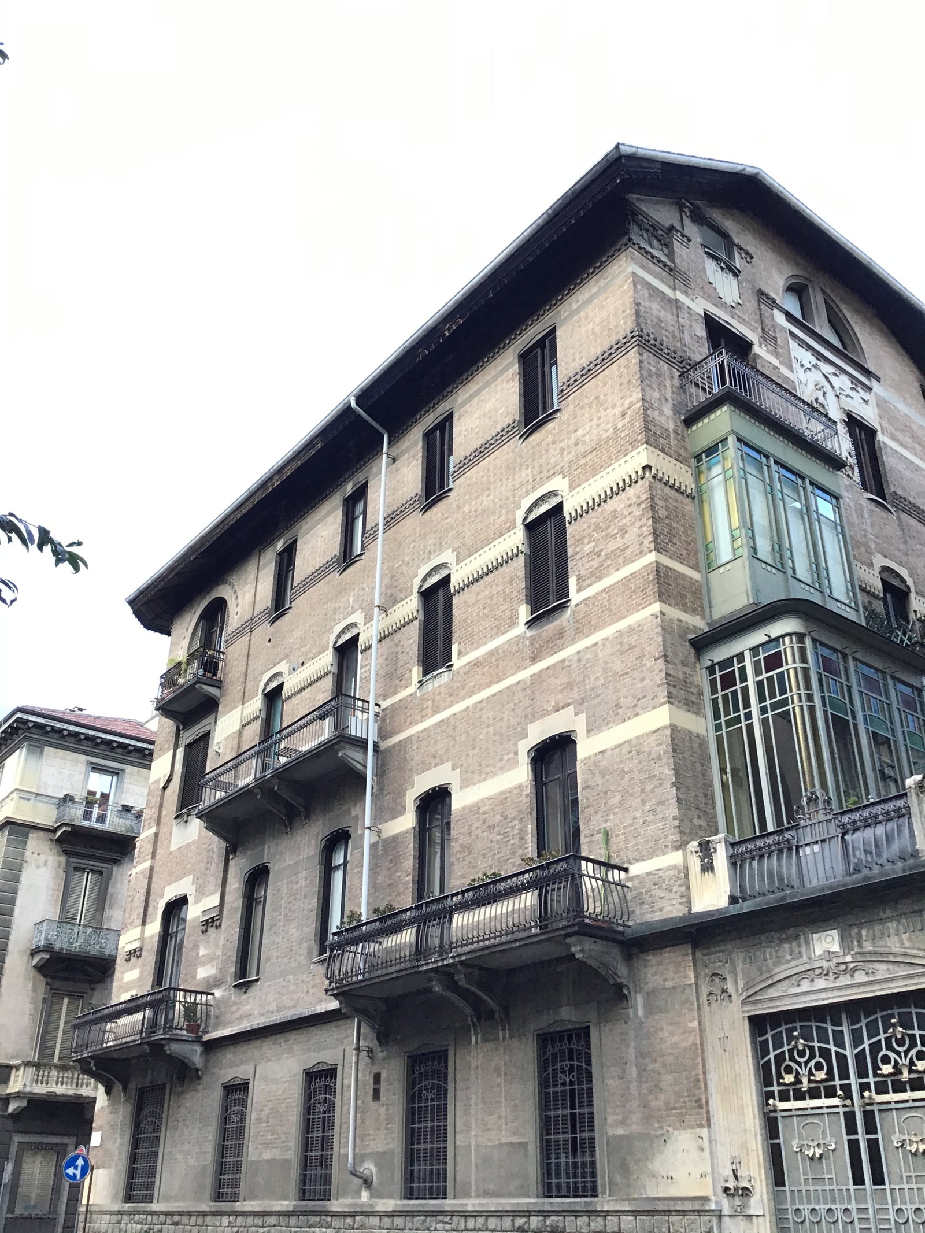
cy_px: 616
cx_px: 462
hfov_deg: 45.4
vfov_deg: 58.3
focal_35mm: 31
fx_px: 1104
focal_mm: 3.3
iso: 32
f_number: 2.4
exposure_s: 1/33
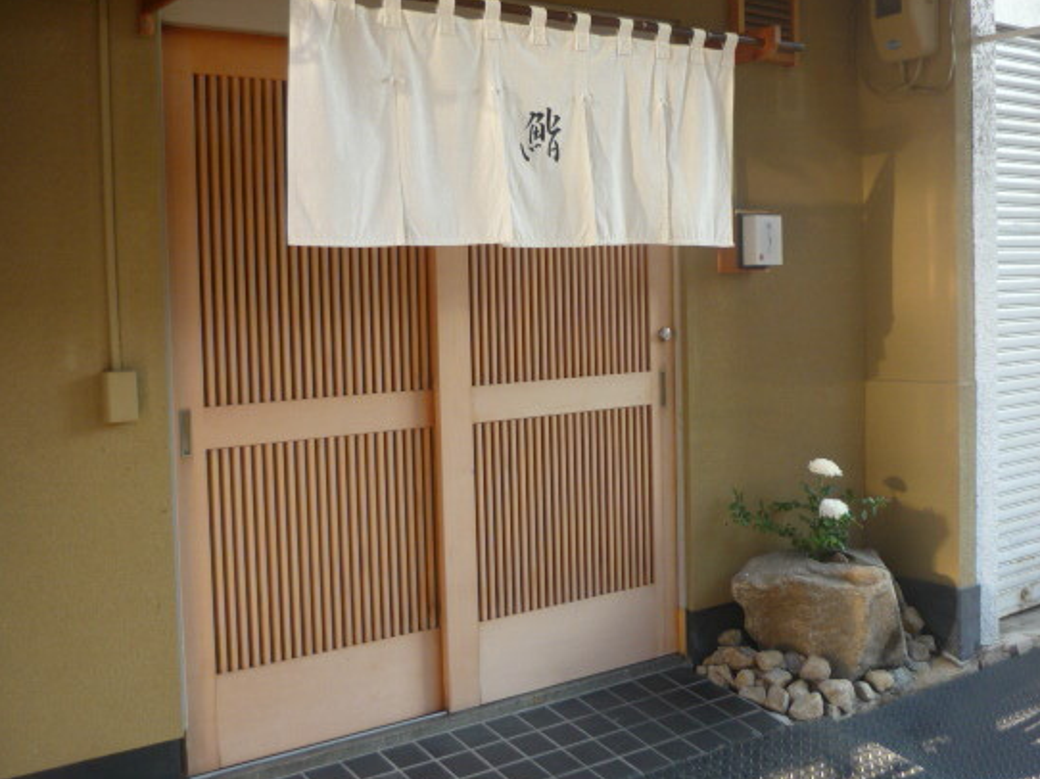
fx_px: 1171
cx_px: 503
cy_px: 342
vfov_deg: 36.7
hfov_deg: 47.9
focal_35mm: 39
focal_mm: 5.5
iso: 100
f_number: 2.8
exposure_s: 1/80
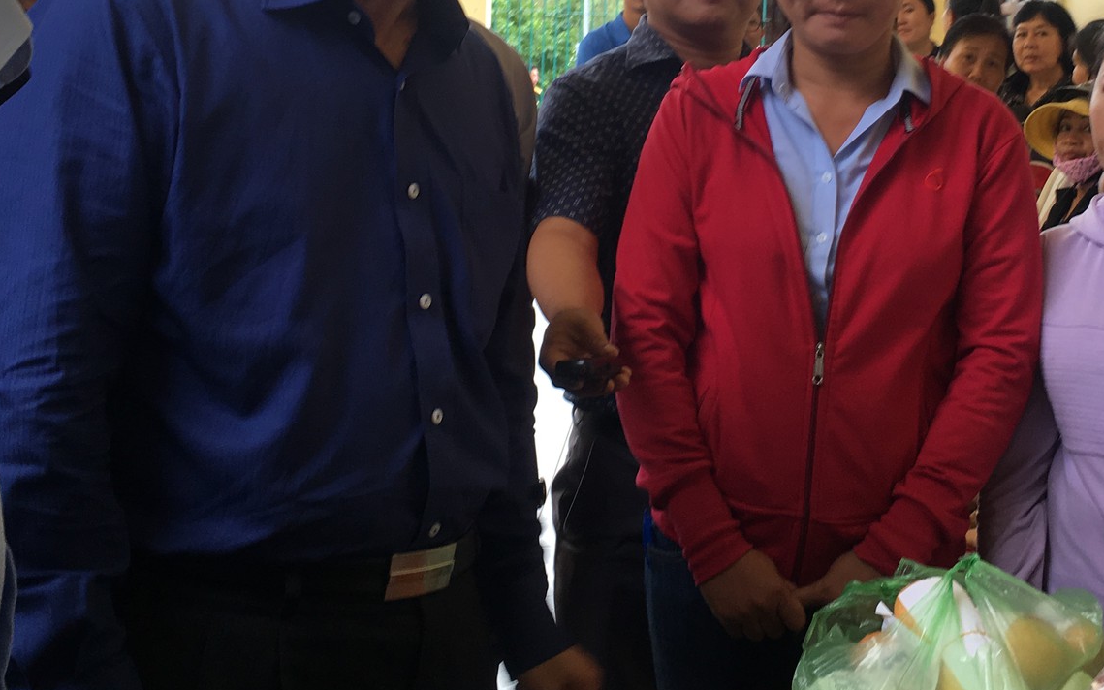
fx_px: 1625
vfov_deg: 23.6
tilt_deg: -1.7
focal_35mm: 54
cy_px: 137
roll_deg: -1.5
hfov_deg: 37.4
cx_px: 641
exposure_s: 1/50
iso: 32
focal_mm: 4.15
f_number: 2.2
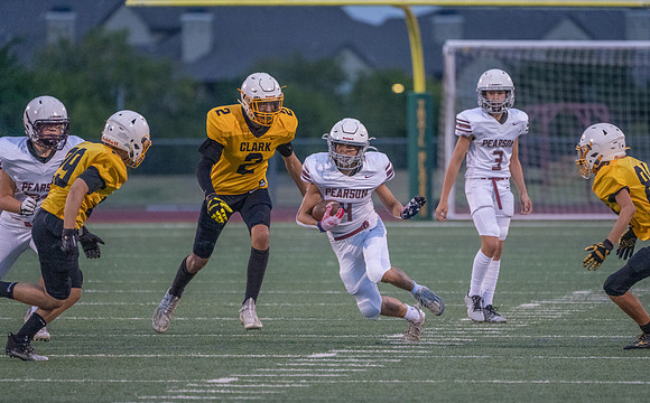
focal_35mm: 472
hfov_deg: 4.5
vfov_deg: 2.8
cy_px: 213
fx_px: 8353
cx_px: 374
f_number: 5.6
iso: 8000
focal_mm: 400
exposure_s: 1/1000
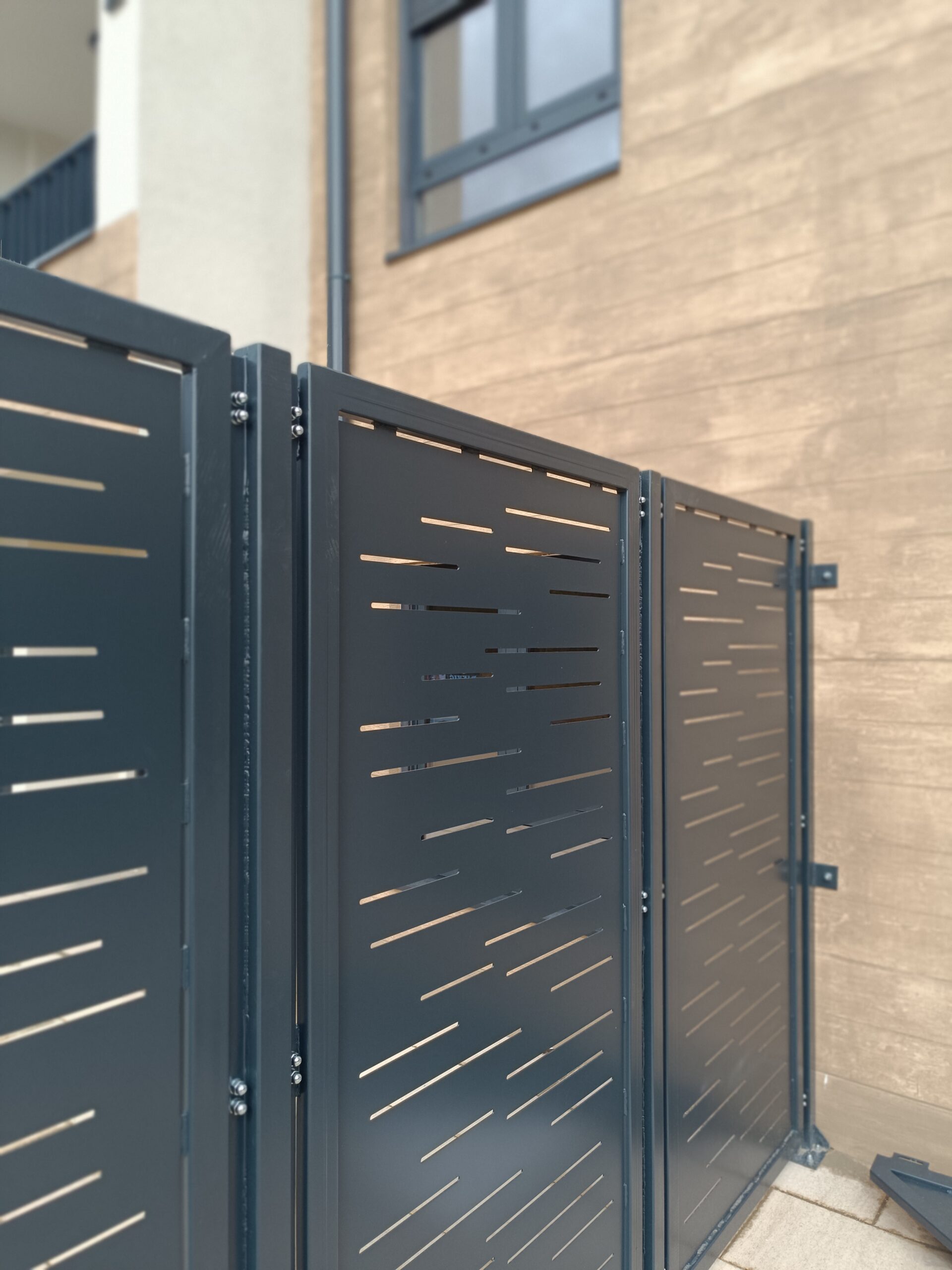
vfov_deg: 71.6
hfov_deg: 56.8
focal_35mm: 24
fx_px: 880
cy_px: 635
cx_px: 476
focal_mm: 4.71
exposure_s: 1/288
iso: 53
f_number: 1.79
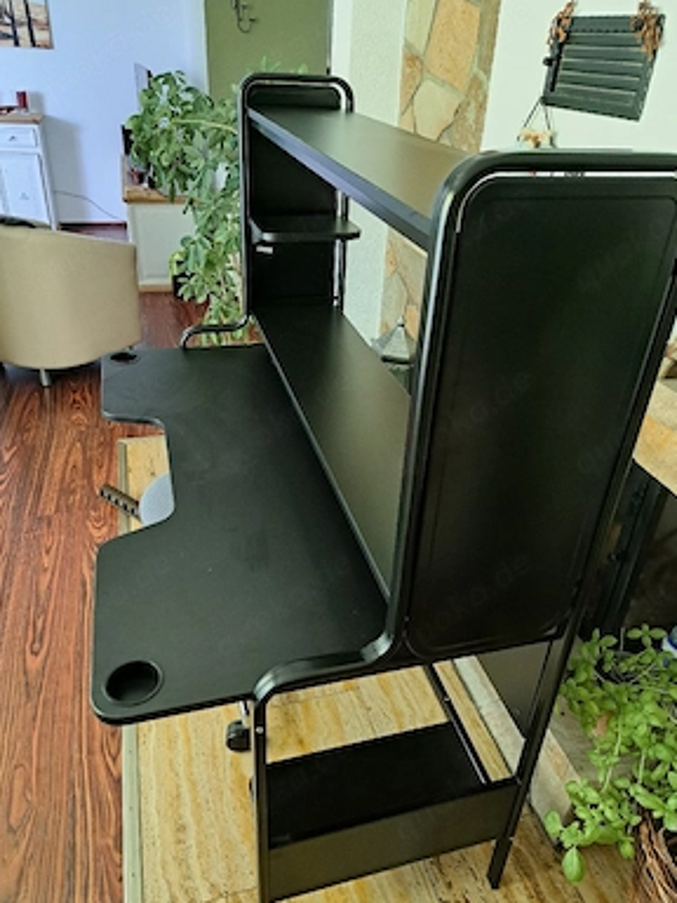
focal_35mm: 25
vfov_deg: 69.4
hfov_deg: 54.9
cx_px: 334
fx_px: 652
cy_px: 447
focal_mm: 5.23
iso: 400
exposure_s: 1/33
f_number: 1.8
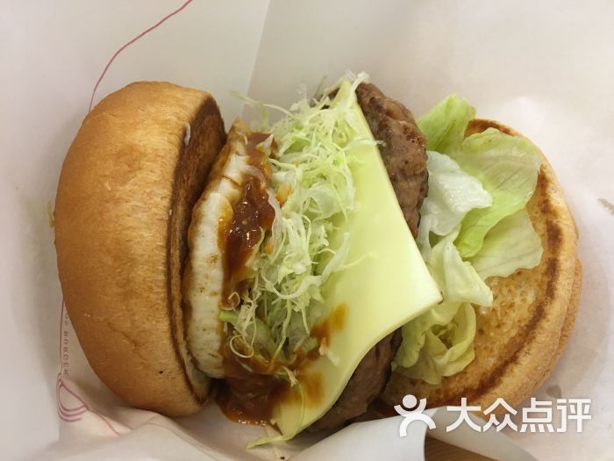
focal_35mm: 29
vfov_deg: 48.2
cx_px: 307
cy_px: 230
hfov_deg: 61.7
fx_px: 514
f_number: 2.2
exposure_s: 1/33
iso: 160
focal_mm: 4.15
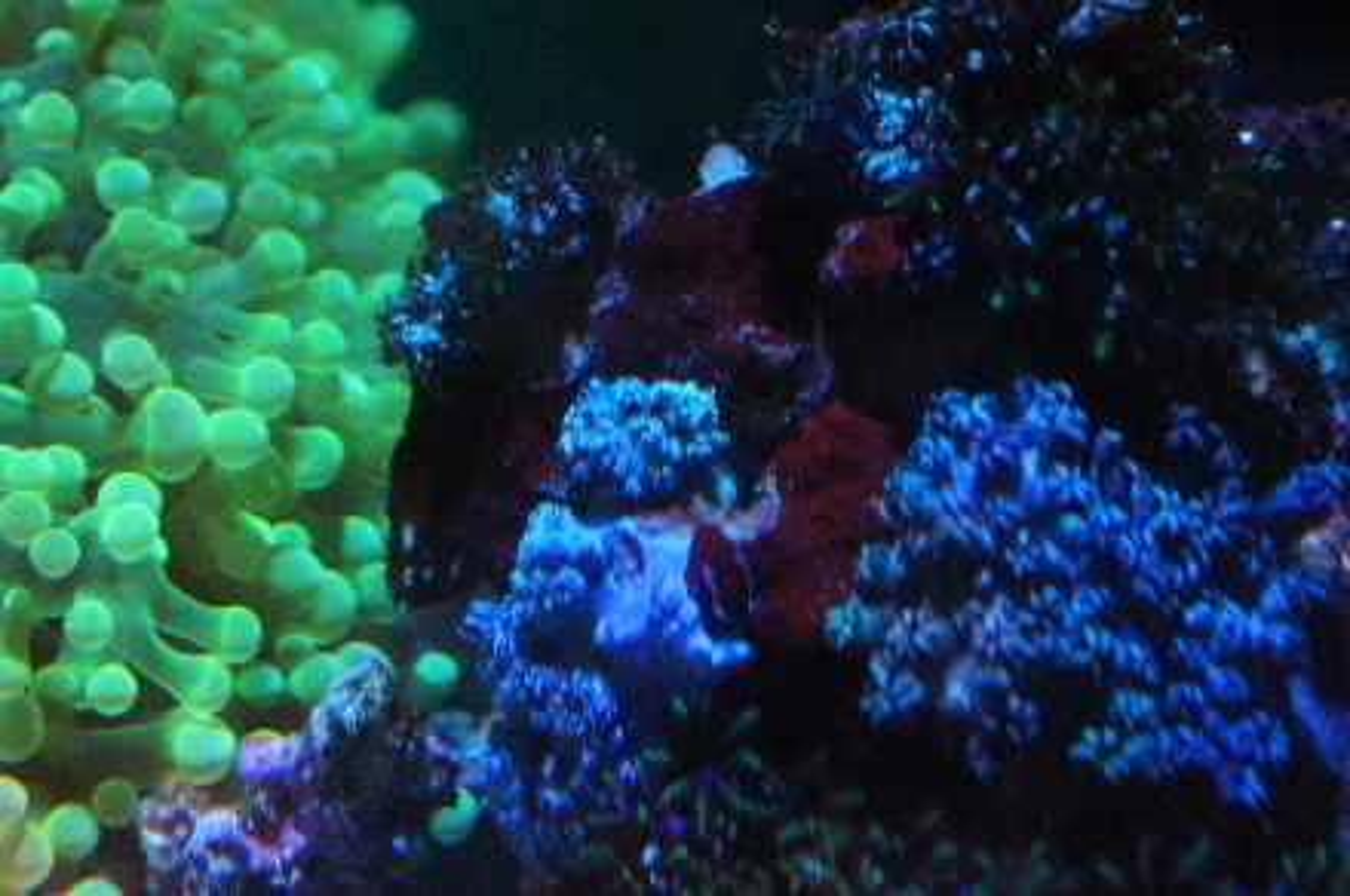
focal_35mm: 75
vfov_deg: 18.1
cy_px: 448
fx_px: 2808
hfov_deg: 27.0
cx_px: 675
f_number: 8
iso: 6400
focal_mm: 50
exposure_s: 1/500
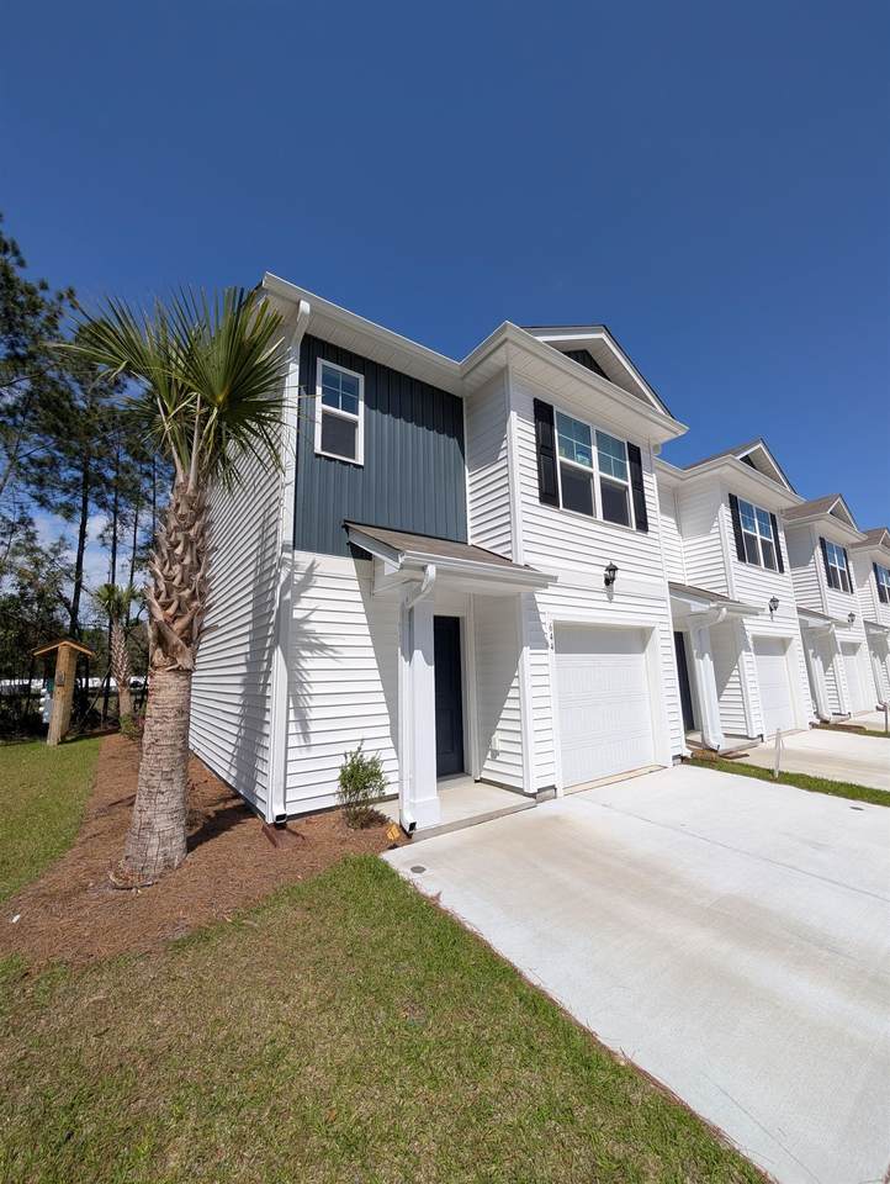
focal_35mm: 12
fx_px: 411
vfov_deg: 110.5
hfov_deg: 94.6
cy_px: 592
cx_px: 445
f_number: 1.7
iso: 52
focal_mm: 2.02
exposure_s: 1/4878
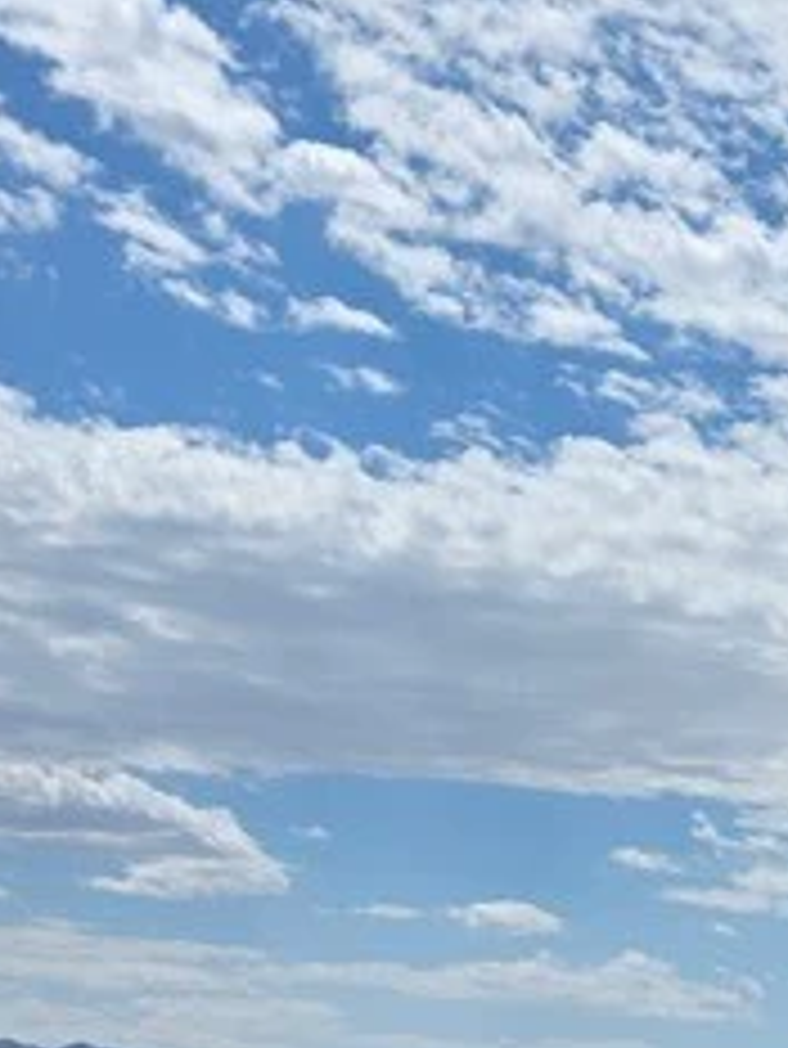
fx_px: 3063
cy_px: 1610
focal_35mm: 101
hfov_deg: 13.6
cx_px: 1256
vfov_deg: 17.3
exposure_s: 1/7944
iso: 50
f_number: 1.7
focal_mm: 6.3
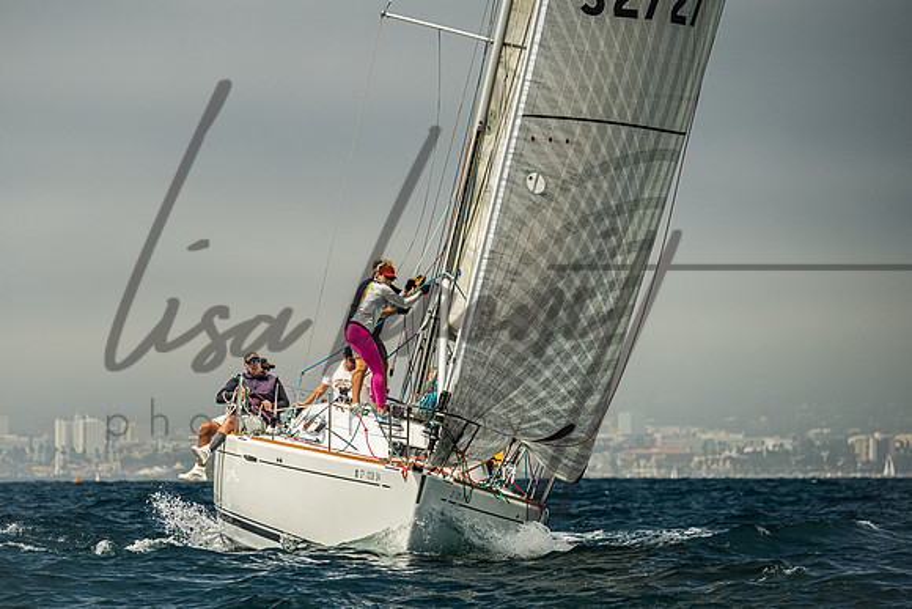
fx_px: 6355
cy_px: 360
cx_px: 349
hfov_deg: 8.2
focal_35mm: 251
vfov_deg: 5.5
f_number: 6.3
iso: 400
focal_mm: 200
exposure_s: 1/1600
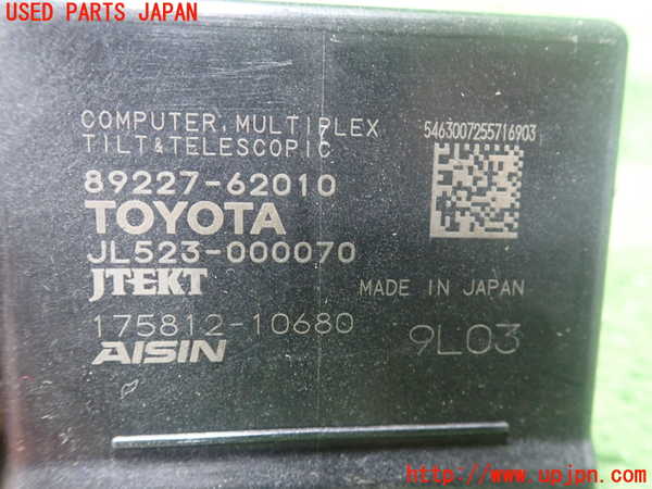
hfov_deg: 60.0
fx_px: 565
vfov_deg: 46.8
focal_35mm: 30
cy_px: 244
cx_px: 326
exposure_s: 1/30
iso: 1000
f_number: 2.3
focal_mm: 5.5
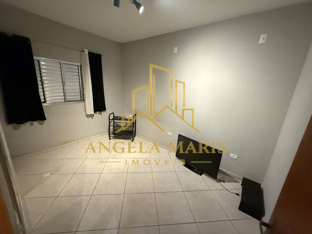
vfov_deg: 85.7
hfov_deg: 102.1
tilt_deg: -12.3
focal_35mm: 14
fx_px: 126
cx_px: 156
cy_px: 117
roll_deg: -3.0
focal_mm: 2.22
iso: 1000
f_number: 2.2
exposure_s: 1/60
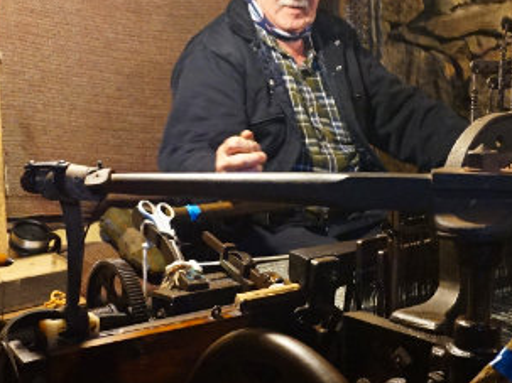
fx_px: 902
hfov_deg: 31.6
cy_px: 175
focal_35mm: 61
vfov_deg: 24.0
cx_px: 302
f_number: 3.5
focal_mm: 16
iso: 3200
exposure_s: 1/60
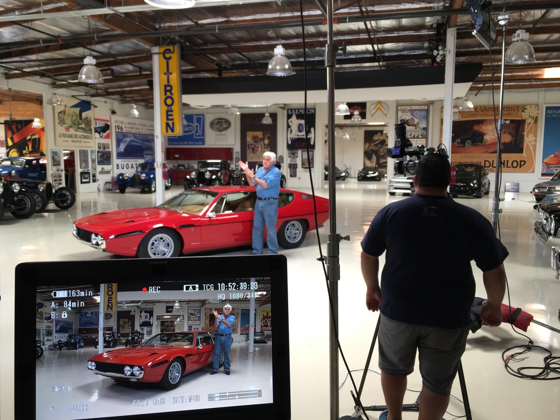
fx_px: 469
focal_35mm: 29
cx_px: 280
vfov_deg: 48.2
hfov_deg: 61.7
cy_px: 210
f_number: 2.2
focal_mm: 4.15
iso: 40
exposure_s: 1/30
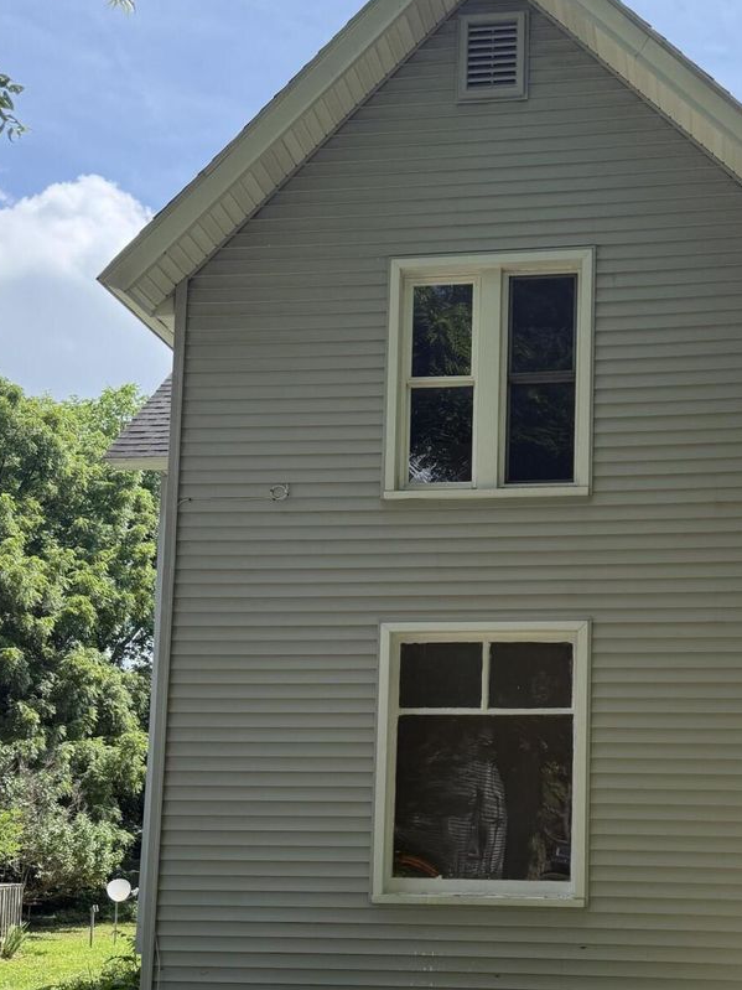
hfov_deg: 34.5
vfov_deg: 44.7
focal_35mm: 41
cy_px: 707
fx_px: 1172
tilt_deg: +5.7
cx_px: 538
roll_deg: -0.8
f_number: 1.78
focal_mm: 6.76
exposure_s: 1/1901
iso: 100
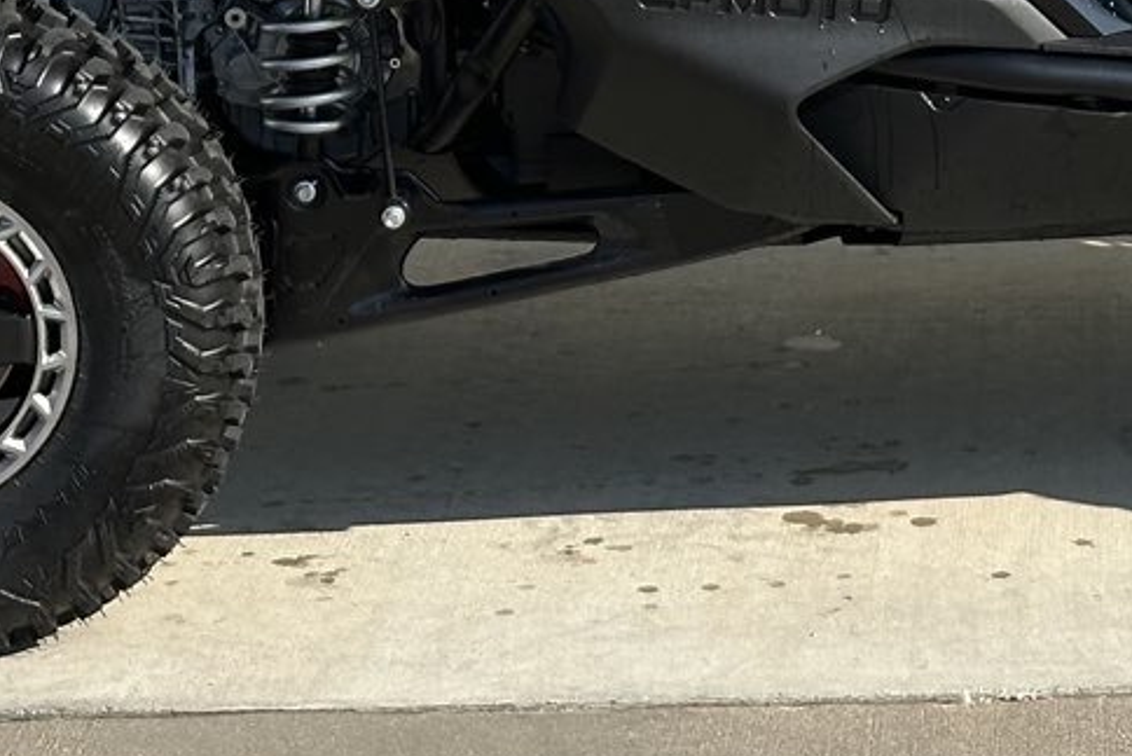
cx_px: 987
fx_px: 5190
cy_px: -279
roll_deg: +2.1
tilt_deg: -6.3
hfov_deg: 12.4
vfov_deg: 8.2
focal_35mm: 165
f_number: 1.78
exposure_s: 1/3058
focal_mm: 6.86
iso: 64
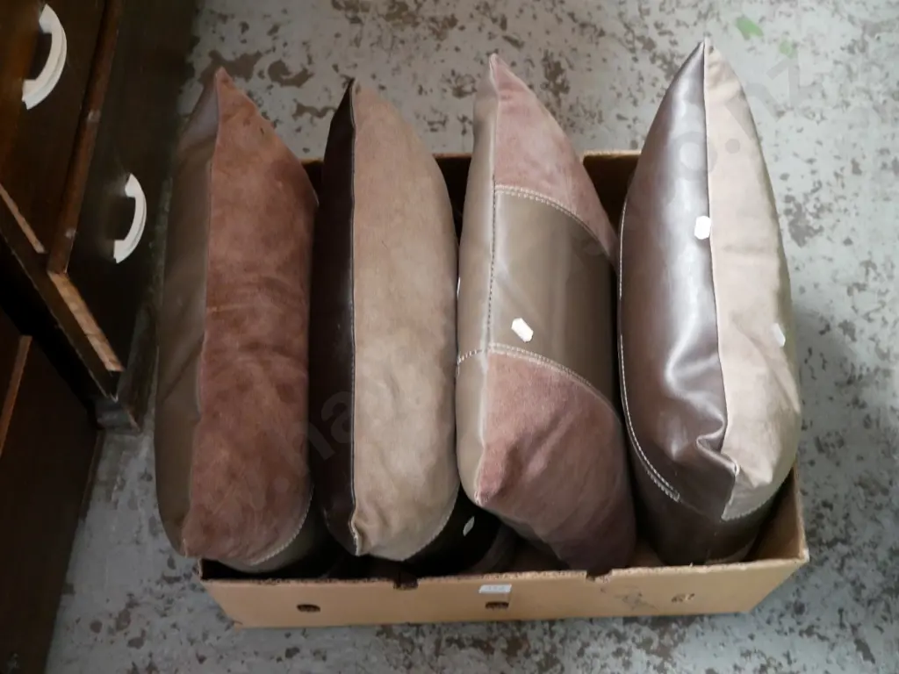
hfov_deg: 42.9
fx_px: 1143
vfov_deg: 32.9
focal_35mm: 44
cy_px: 337
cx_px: 450
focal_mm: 22
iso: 3200
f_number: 4.2
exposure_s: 1/15
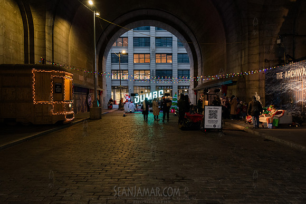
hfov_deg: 73.2
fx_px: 206
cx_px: 153
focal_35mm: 24
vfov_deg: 52.7
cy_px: 102
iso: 4000
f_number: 3.5
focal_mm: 24
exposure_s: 1/125
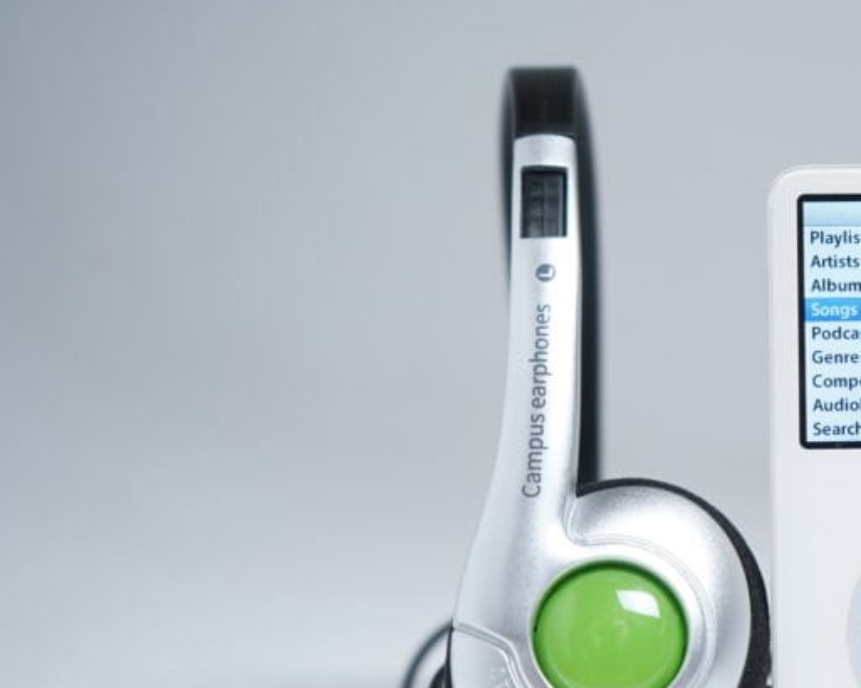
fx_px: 2293
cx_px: 920
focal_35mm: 90
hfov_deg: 20.4
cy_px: 482
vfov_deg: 17.0
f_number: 4.5
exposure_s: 1/50
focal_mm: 41
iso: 500
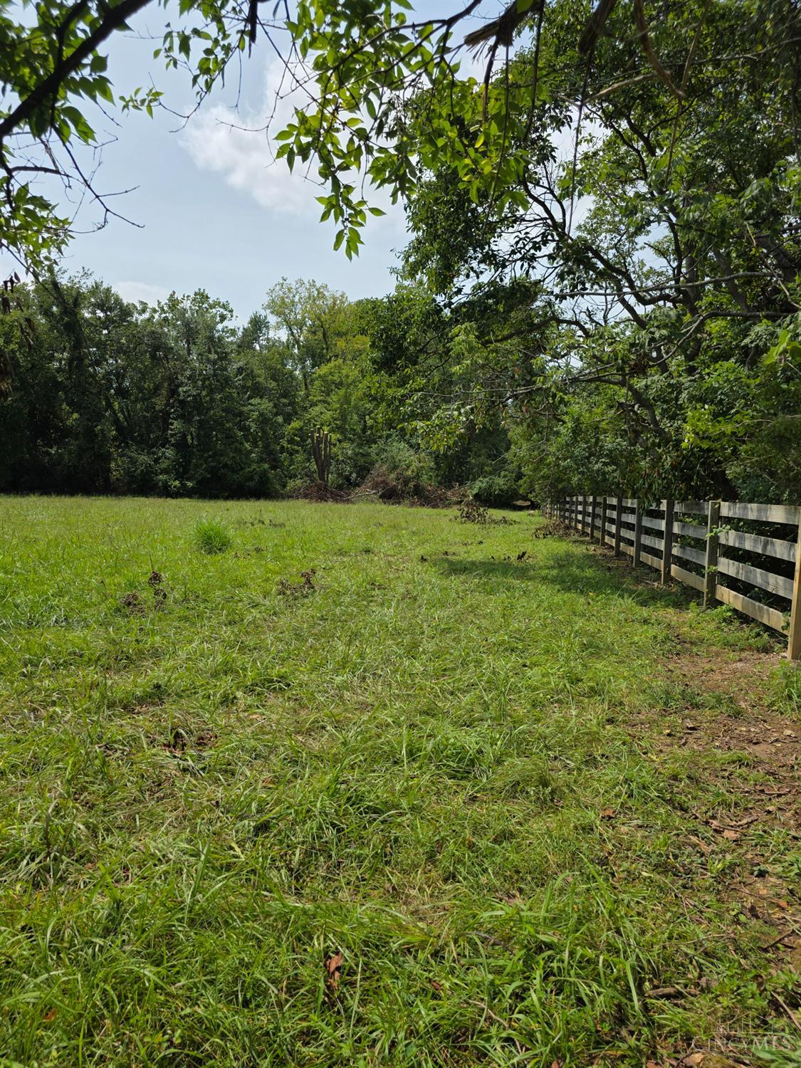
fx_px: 710
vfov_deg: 73.9
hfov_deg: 58.9
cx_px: 400
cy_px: 534
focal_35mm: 23
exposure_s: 1/5958
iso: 80
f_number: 1.7
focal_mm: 6.3
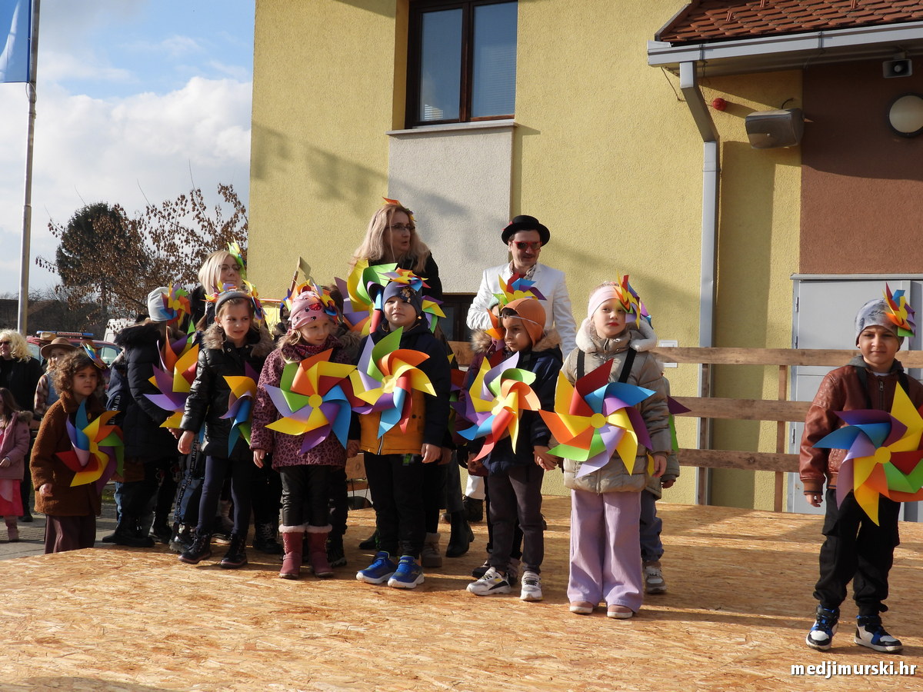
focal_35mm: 47
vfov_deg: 30.9
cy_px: 346
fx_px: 1253
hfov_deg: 40.4
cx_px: 462
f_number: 3.2
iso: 100
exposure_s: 1/1250
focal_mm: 8.5
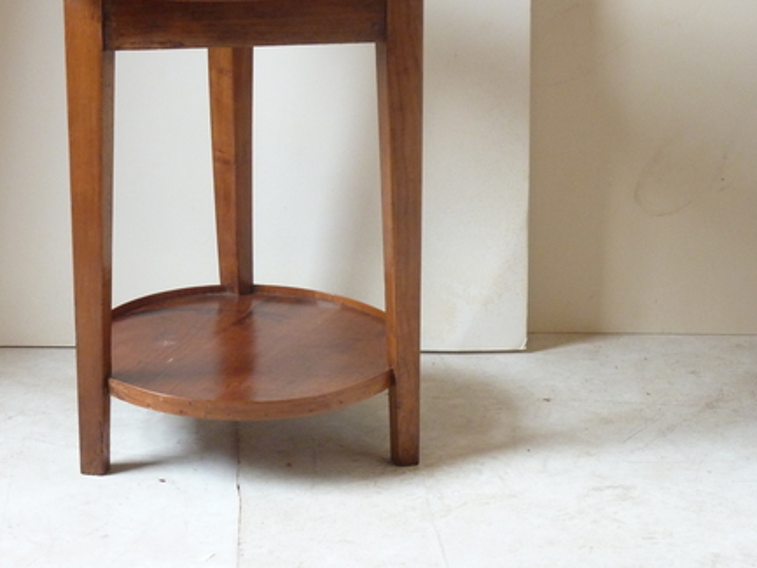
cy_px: 227
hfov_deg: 18.2
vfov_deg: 13.7
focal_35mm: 108
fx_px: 2362
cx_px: 247
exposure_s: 1/40
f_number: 4.2
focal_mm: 12.8
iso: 400
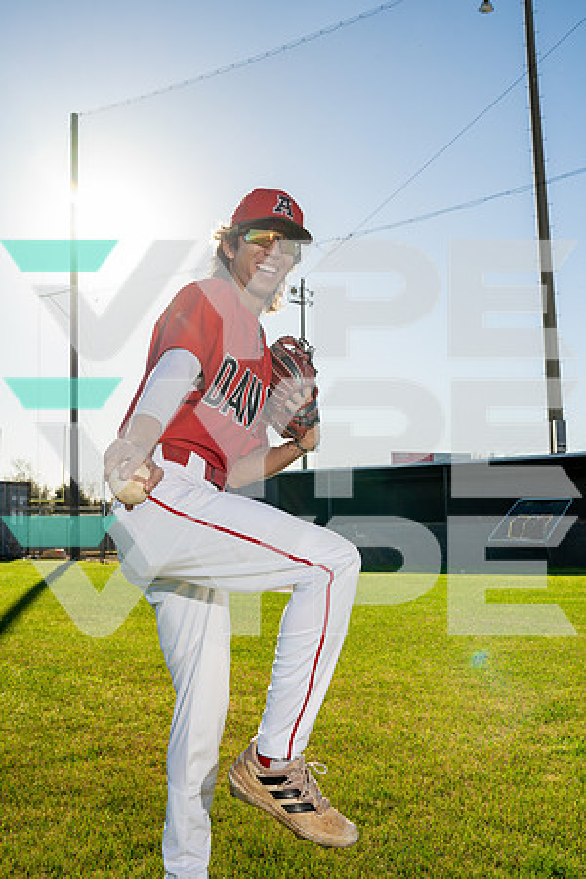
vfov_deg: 54.4
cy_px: 440
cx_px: 293
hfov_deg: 37.9
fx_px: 855
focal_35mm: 35
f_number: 7.1
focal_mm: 35
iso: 64
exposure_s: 1/250
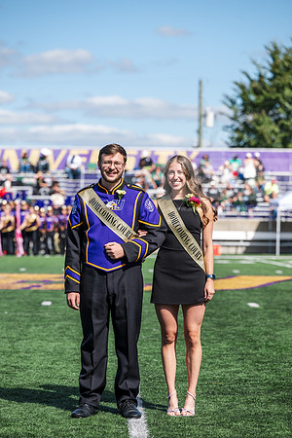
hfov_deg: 10.5
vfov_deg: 15.8
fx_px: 1582
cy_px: 219
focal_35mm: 130
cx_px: 146
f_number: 4
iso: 100
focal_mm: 130
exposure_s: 1/800
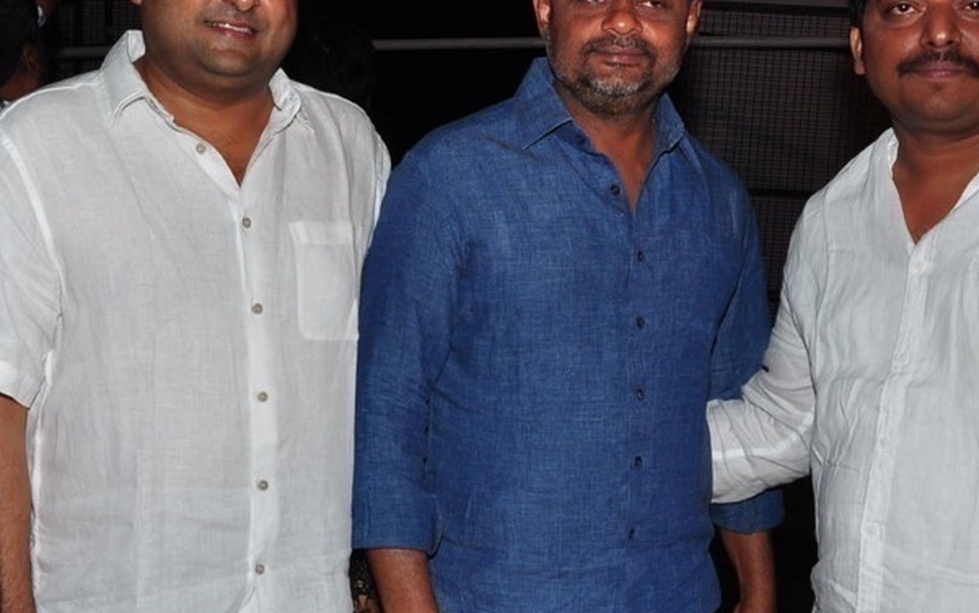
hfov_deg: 31.8
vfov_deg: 20.3
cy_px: 379
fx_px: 1708
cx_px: 340
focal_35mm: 64
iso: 500
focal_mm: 21
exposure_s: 1/125
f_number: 10
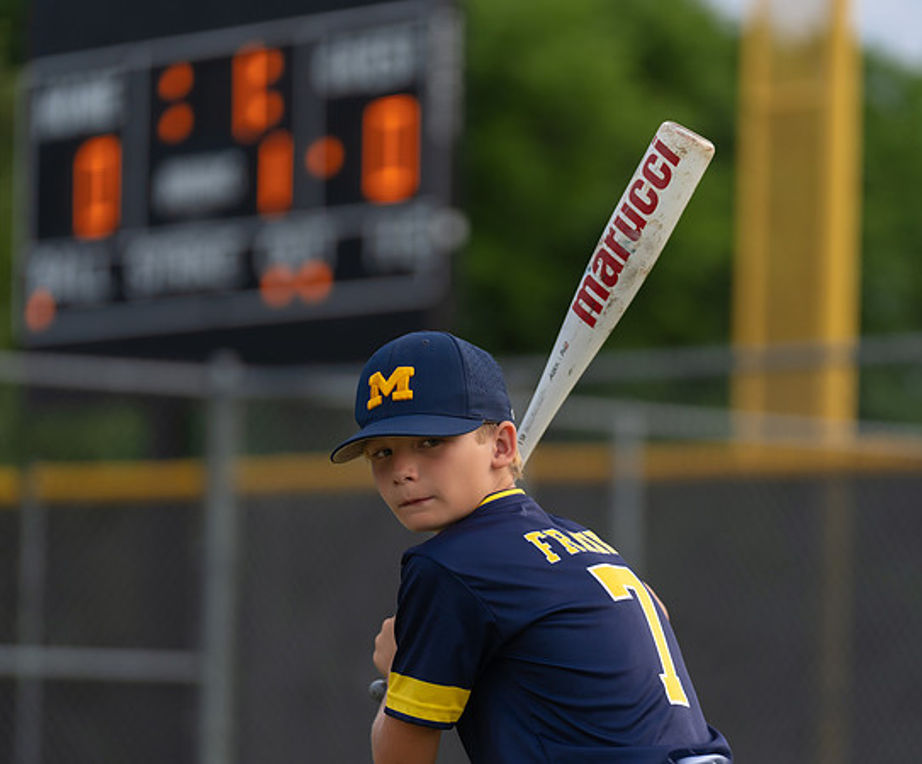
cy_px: 446
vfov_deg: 7.8
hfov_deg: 9.5
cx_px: 488
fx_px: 5574
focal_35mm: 201
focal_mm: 147
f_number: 2.8
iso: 160
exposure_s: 1/320
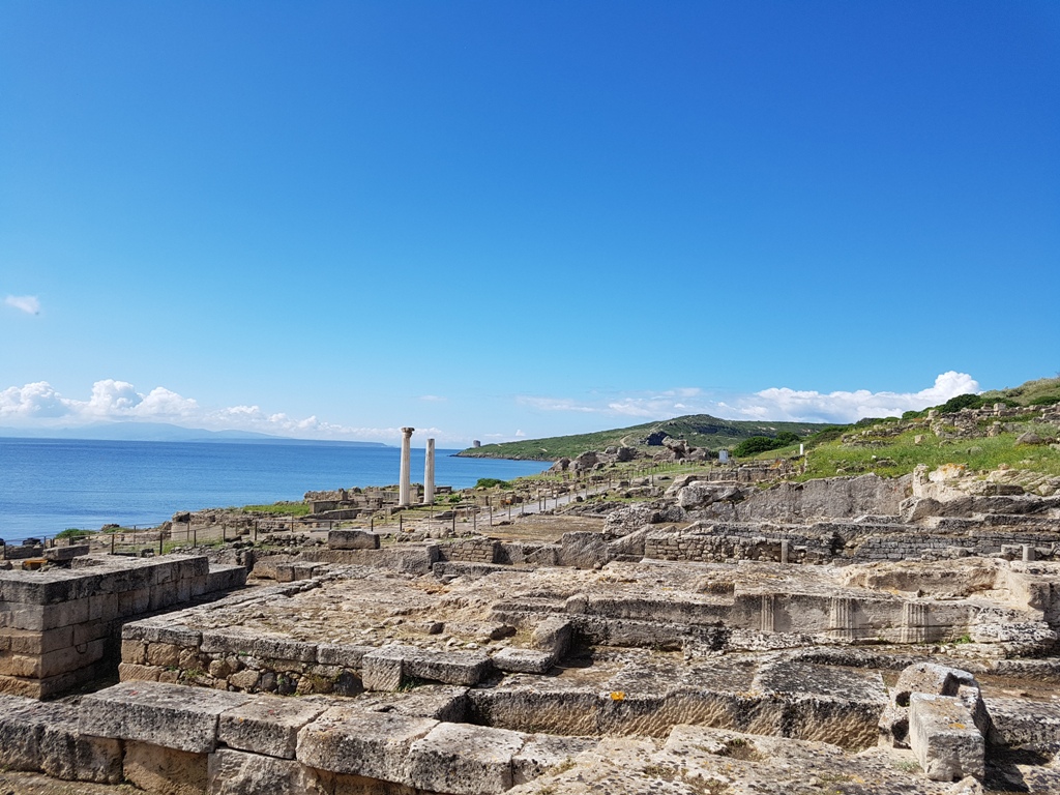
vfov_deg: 53.1
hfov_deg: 67.3
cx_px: 530
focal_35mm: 26
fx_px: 796
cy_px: 398
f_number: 1.7
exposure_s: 1/2576
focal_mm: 4.2
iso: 50
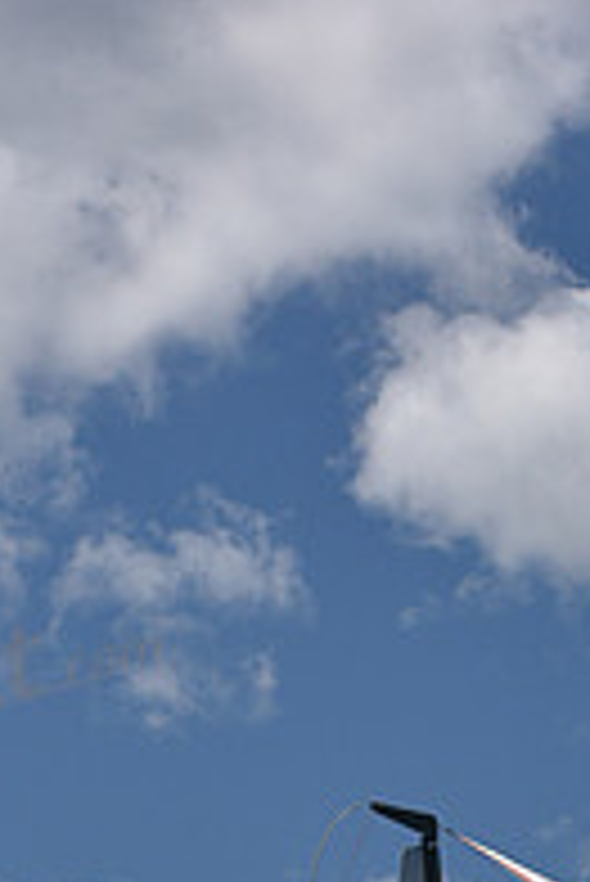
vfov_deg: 9.7
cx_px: 399
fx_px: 5079
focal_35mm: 207
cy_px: 1300
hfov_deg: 6.6
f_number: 8
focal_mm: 70
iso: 320
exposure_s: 1/800
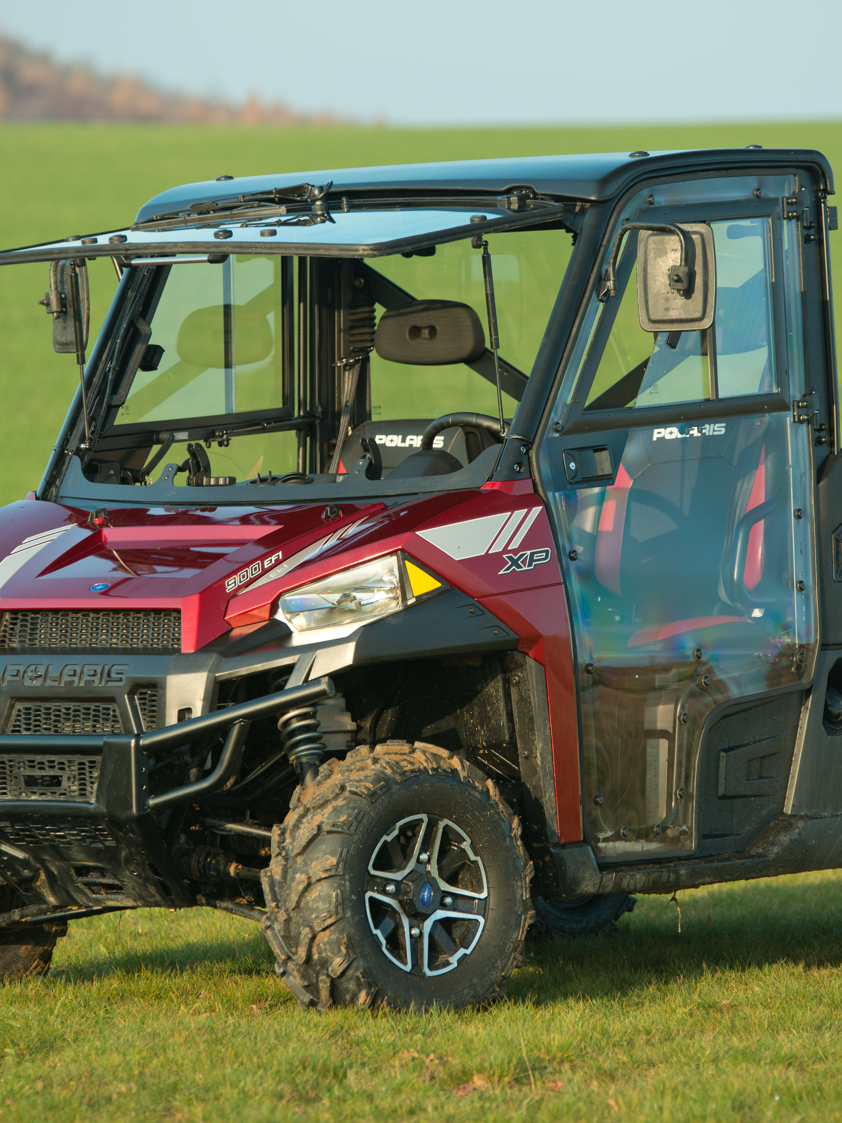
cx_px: 468
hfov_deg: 6.4
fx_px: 7492
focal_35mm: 231
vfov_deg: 8.6
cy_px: 562
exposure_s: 1/200
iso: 160
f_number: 3.5
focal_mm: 160
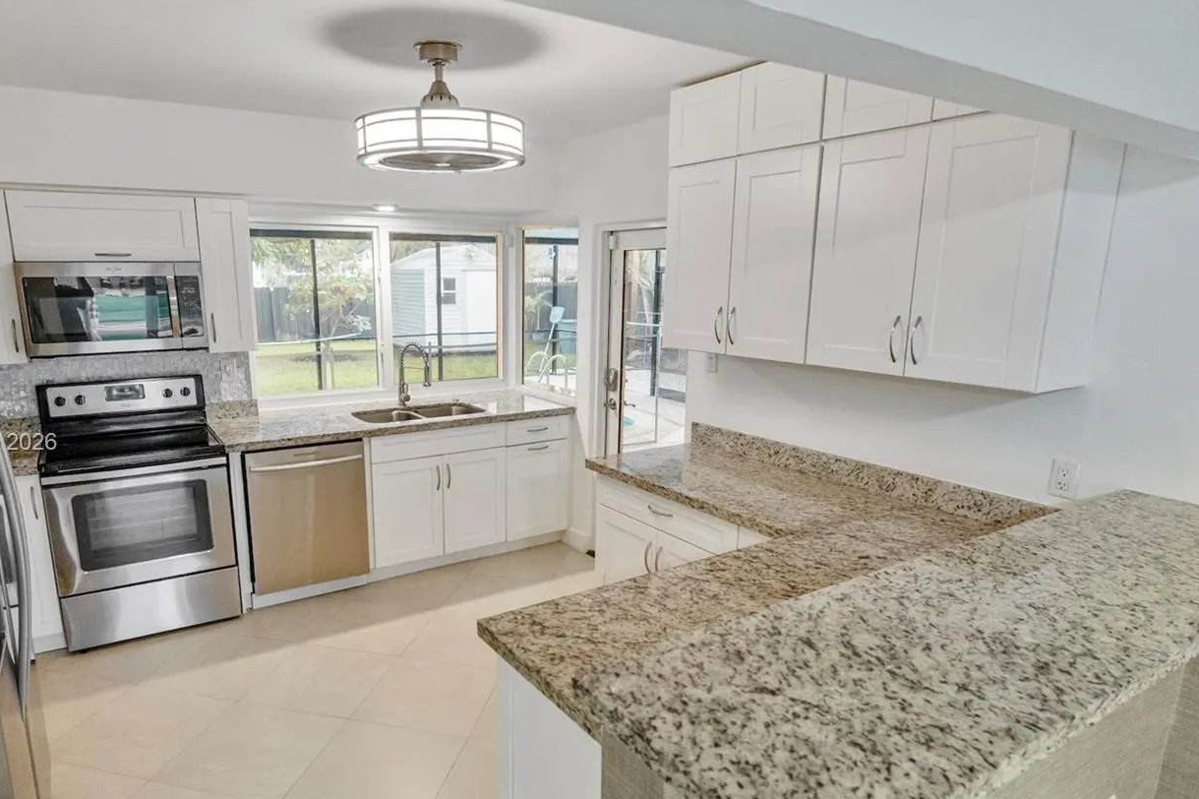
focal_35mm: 22
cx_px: 538
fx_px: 721
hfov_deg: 79.2
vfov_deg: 57.8
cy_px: 444
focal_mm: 11
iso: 1600
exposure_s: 1/200
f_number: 2.8
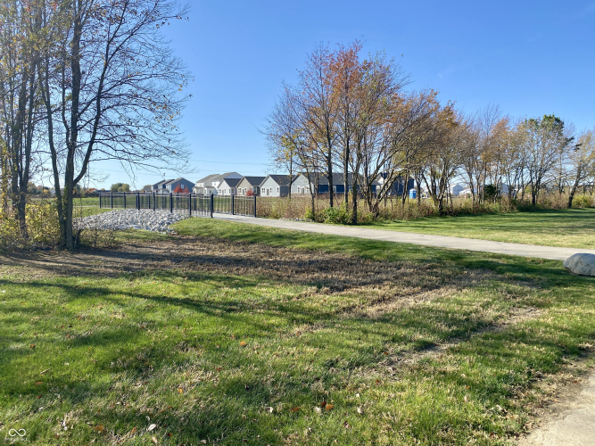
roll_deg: -1.1
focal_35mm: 26
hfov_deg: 67.3
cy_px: 223
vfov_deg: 53.0
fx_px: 447
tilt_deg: -2.0
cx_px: 298
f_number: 1.8
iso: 32
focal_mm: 4.25
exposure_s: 1/2028
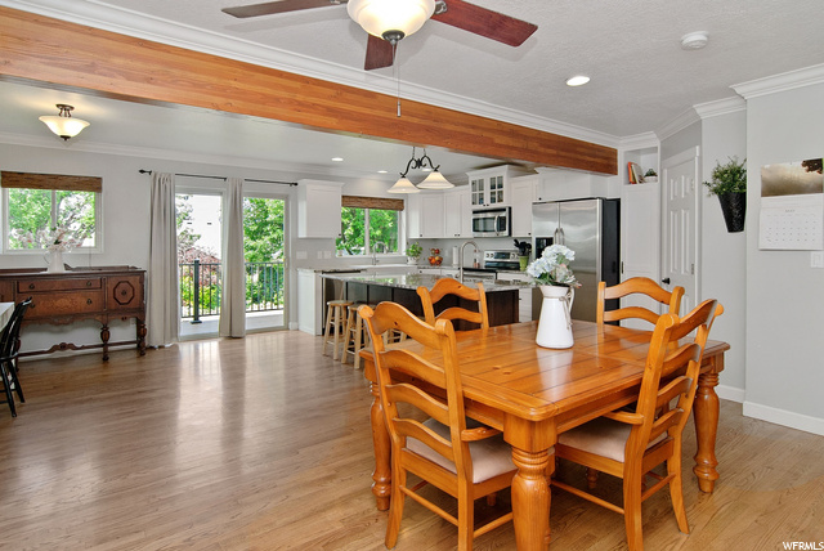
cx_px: 412
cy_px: 276
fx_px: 412
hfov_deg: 89.9
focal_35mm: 18
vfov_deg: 67.5
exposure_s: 1/60
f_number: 5
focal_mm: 12
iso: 200
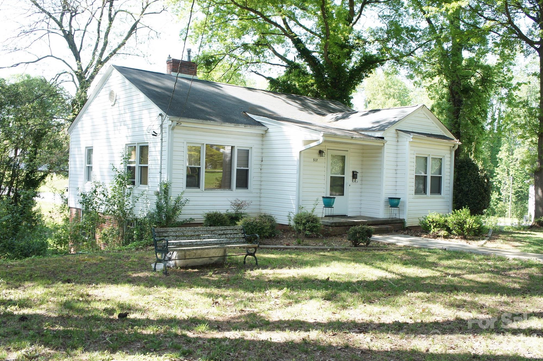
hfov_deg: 53.8
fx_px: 535
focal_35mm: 36
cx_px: 278
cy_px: 178
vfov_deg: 37.3
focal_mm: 23
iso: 200
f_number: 5.6
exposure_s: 1/80
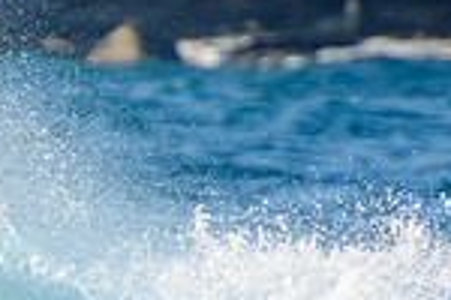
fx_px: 29638
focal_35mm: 2366
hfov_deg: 0.9
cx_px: -159
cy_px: 400
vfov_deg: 0.6
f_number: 5.6
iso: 500
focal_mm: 400
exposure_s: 1/2000
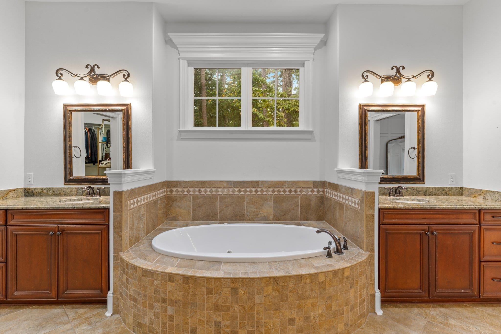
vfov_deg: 70.4
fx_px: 237
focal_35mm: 17
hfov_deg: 93.3
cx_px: 250
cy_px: 167
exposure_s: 1.6
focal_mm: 17
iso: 100
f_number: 9
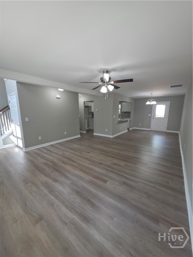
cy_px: 128
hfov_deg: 89.9
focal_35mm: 13
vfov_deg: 106.2
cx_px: 96
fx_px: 97
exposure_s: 1/120
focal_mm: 2.2
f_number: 1.9
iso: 64
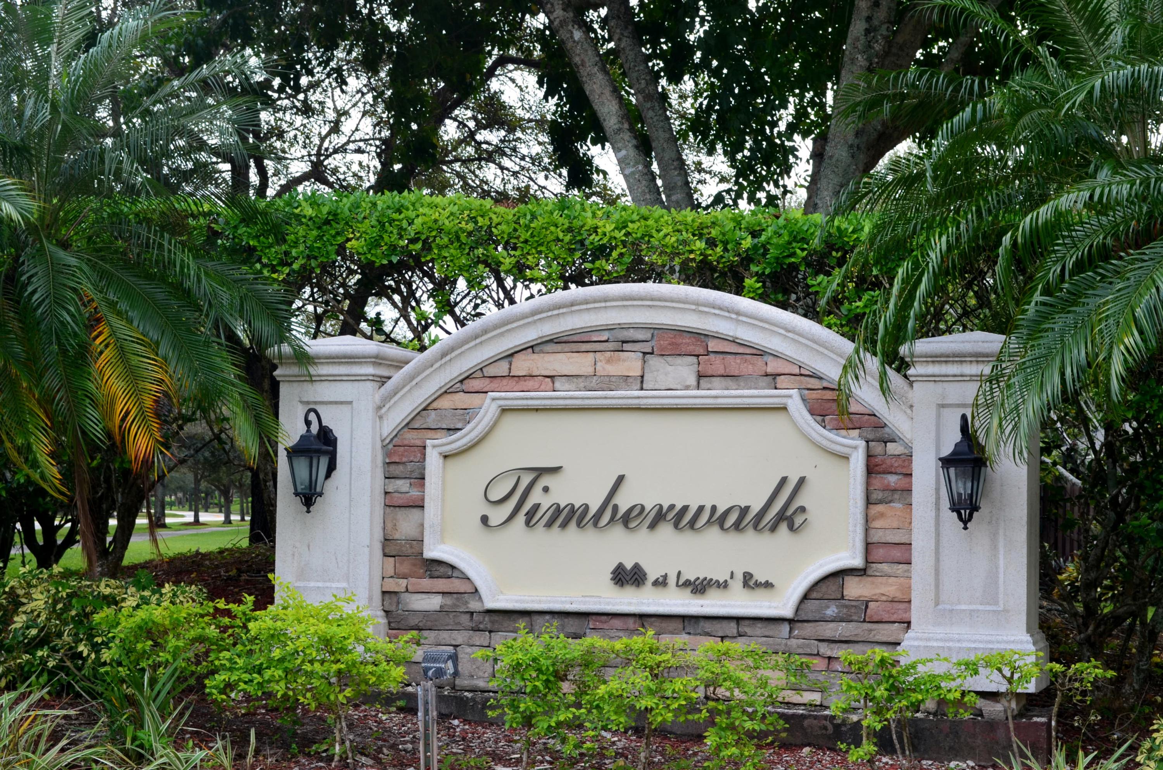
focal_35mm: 60
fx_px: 1934
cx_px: 582
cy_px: 385
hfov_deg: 33.5
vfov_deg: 22.5
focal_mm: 40
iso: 200
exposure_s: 1/80
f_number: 10
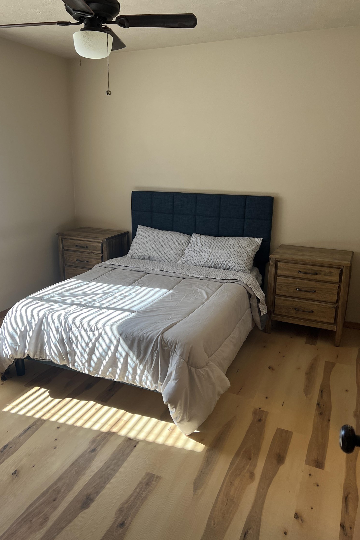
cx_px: 154
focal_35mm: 28
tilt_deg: -14.3
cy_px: 265
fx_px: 420
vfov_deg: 65.5
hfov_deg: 46.3
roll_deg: +0.7
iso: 50
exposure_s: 1/193
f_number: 1.5
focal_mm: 5.7
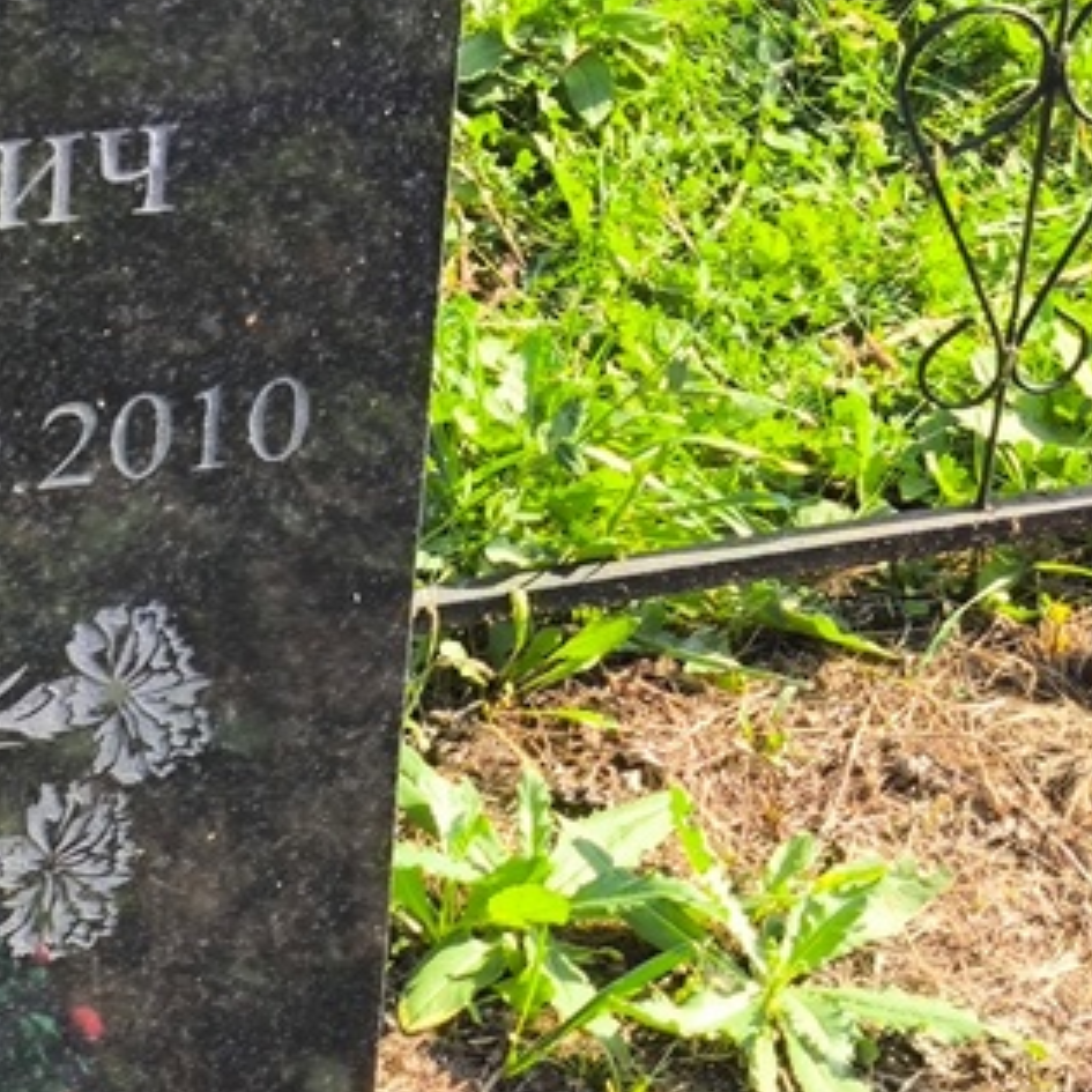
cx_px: -283
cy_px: 97
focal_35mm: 112
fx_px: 3997
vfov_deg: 15.4
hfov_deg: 14.9
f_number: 1.7
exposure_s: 1/309
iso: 50
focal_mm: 4.71
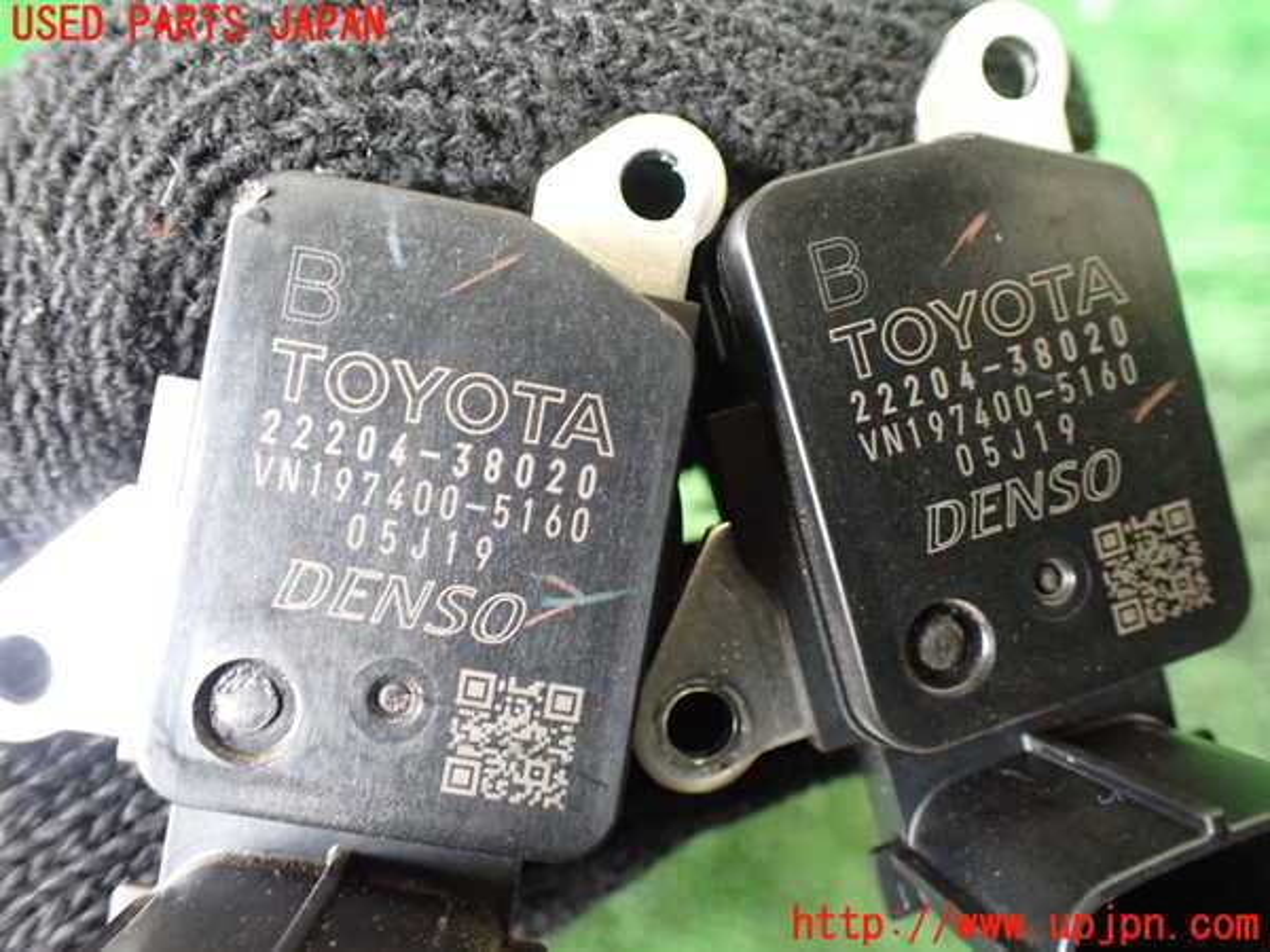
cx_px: 635
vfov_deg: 46.8
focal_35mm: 30
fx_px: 1101
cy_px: 476
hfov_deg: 60.0
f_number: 2.3
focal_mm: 5.4
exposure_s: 1/50
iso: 800
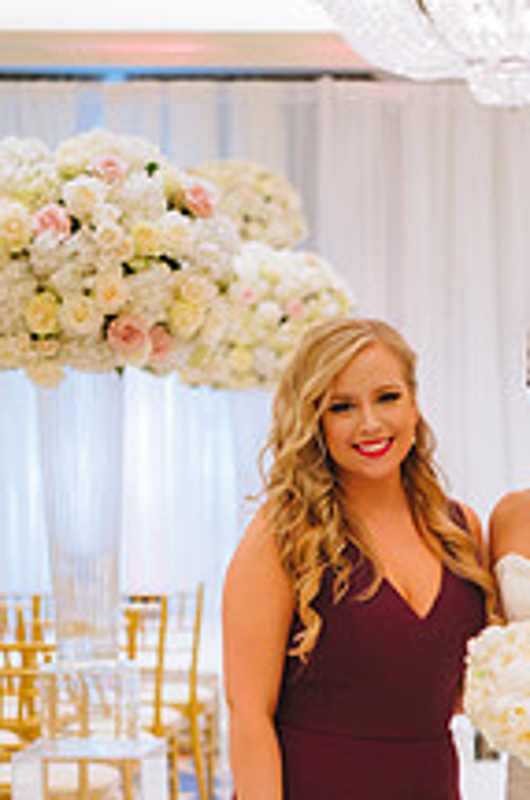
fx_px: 2685
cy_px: 763
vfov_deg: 16.7
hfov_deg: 11.2
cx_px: 521
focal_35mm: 121
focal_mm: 58
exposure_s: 1/160
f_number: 2.8
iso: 1600
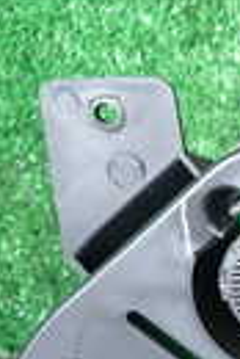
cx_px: 712
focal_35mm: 120
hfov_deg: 9.2
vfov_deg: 16.9
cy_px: 276
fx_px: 1197
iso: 160
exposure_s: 1/60
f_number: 2
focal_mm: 4.5
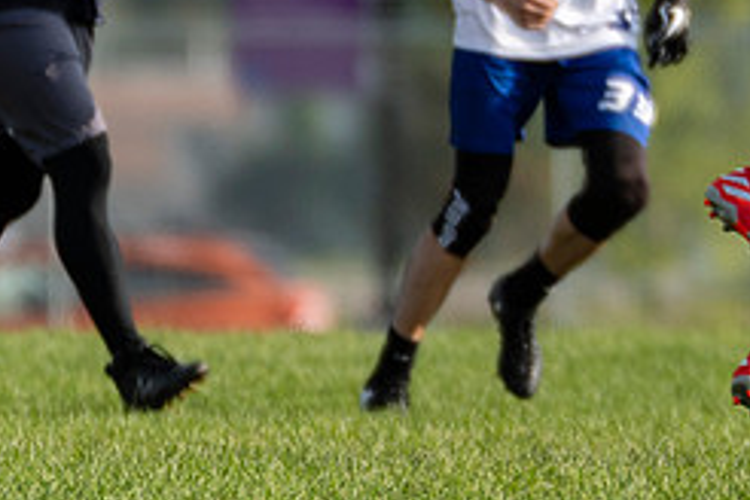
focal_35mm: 2013
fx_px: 41934
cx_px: 884
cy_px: -92
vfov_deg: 0.7
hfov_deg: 1.0
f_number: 4
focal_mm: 400
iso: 140
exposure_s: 1/1000
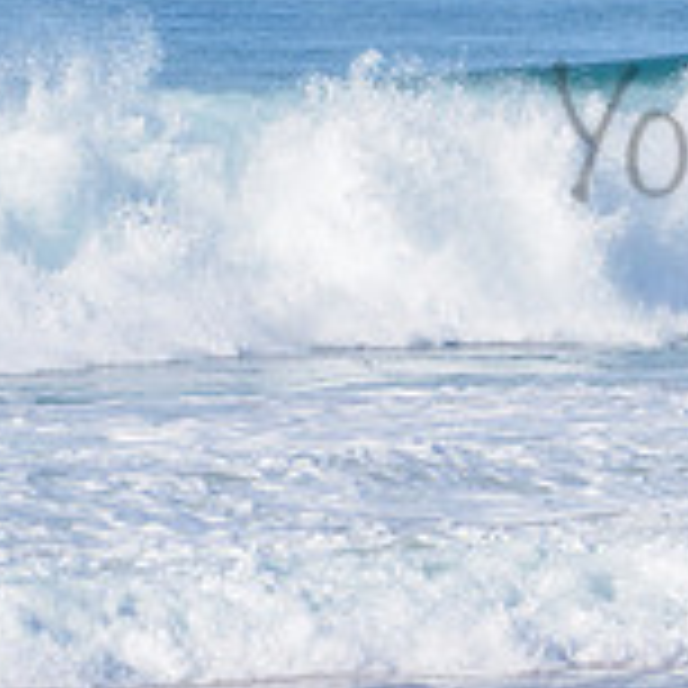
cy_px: 92
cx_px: 1016
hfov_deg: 2.7
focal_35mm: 645
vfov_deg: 2.7
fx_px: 14504
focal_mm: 200
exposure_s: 1/2500
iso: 220
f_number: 5.6
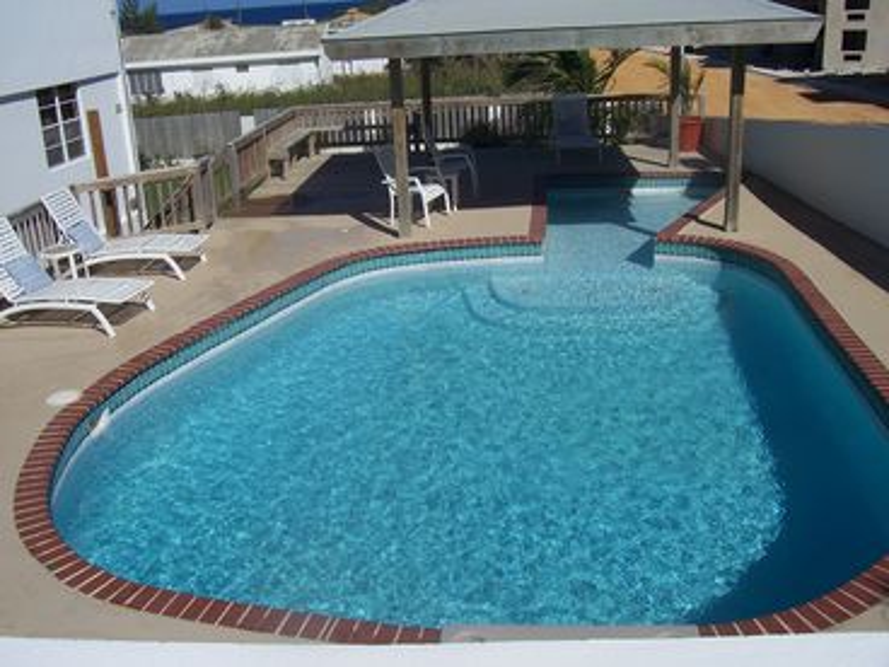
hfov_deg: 54.0
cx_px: 444
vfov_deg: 41.8
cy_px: 334
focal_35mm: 34
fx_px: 873
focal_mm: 5.6
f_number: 5.6
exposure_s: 1/1500
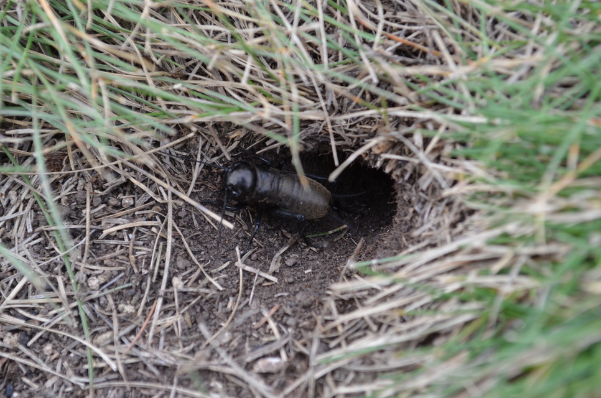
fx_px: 1375
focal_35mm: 82
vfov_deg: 16.5
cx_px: 300
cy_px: 199
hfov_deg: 24.7
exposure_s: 1/60
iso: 400
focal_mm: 55
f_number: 7.1
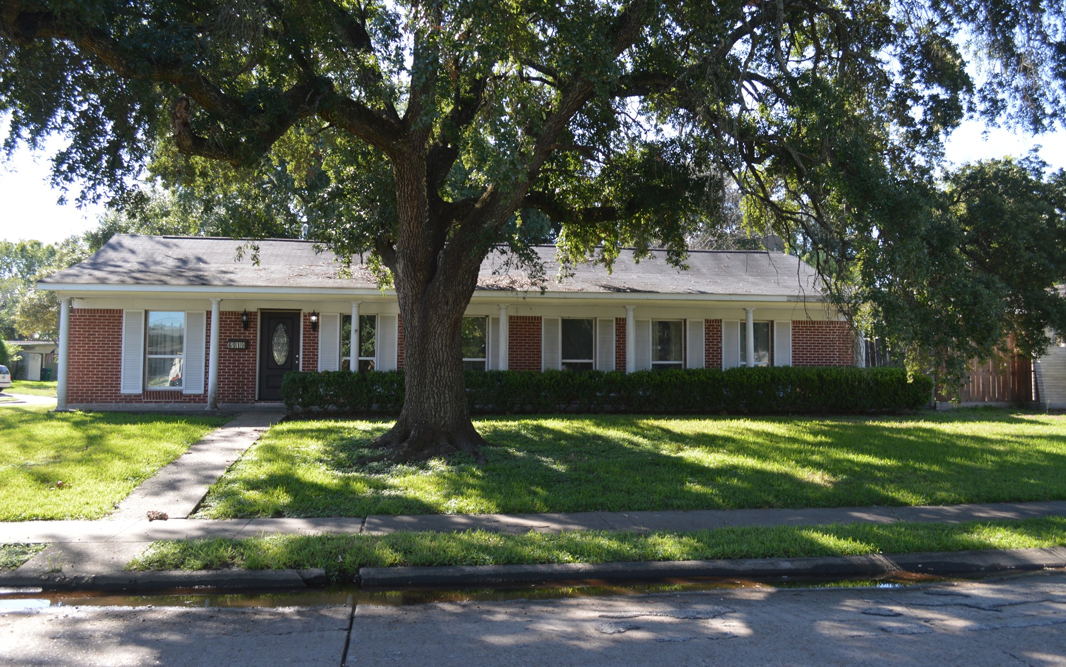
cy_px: 313
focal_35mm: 31
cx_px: 539
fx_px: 901
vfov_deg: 40.6
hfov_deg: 61.2
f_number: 5.6
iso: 140
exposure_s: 1/125
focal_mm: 20
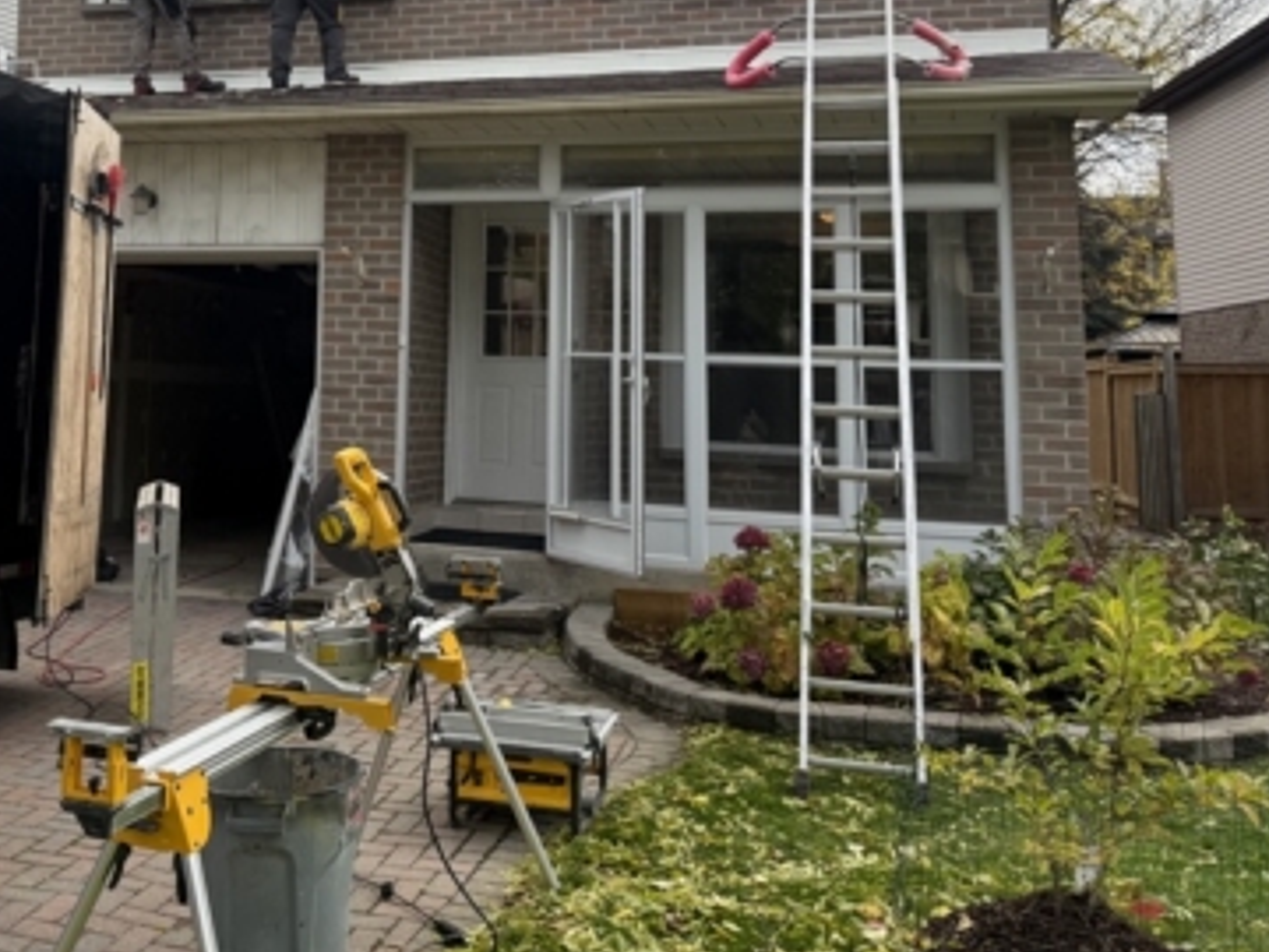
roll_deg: -1.6
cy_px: 169
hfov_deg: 45.8
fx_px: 1466
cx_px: 384
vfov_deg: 34.7
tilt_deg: +8.9
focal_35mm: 40
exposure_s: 1/1156
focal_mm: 6.76
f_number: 1.78
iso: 100
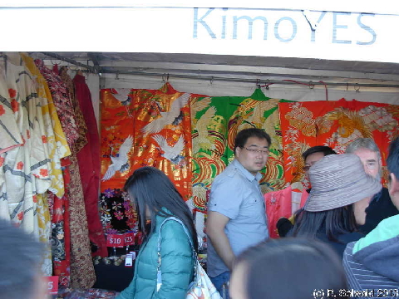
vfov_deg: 32.2
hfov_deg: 42.1
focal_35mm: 45
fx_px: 519
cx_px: 200
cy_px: 150
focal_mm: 7.5
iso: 79
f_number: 3.1
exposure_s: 1/19.5
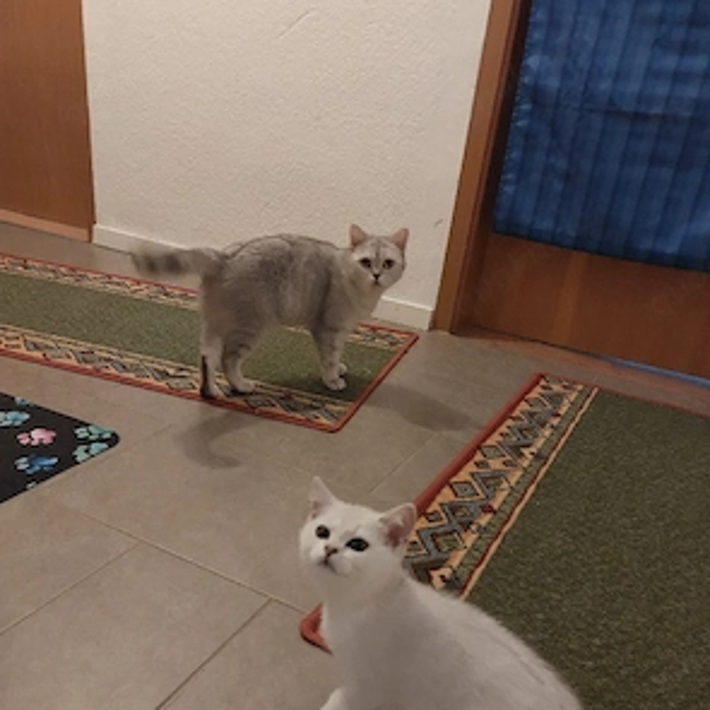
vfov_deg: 53.0
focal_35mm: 30
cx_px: 356
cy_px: 472
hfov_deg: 54.0
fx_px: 696
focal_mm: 5.23
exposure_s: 1/14.3
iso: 640
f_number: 1.8
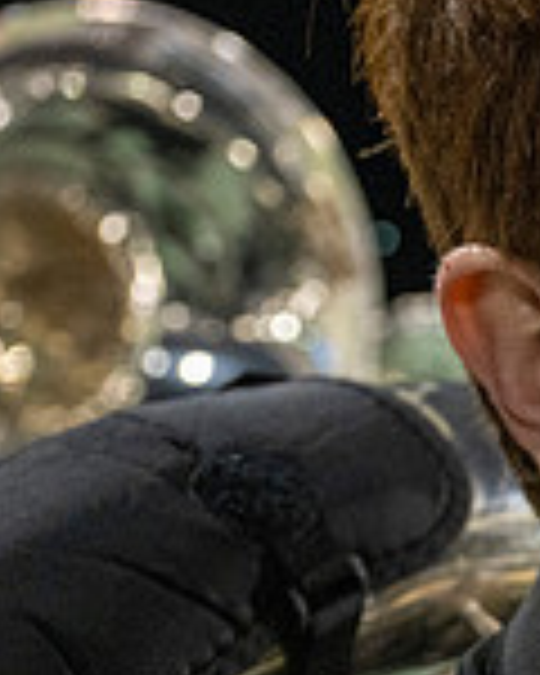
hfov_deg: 14.3
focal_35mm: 87
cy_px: 484
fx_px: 1738
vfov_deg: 21.8
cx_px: 1120
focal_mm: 24
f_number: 3.2
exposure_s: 1/500
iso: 2000
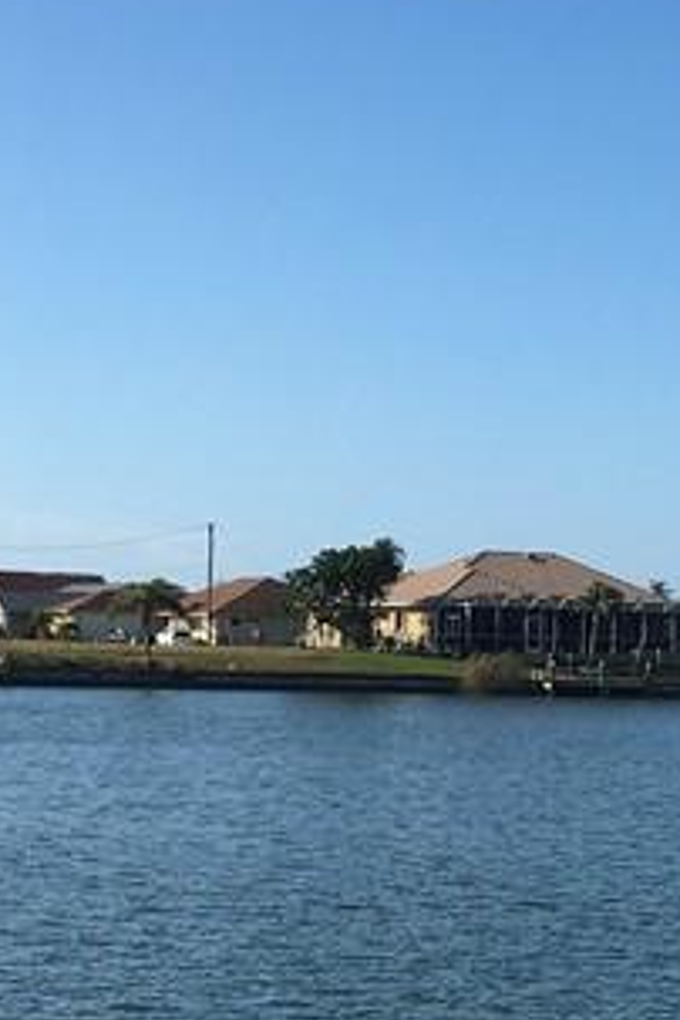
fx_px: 2890
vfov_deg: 20.0
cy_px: 545
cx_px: 502
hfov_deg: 13.4
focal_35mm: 102
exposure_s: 1/1972
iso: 25
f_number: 2.2
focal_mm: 4.15
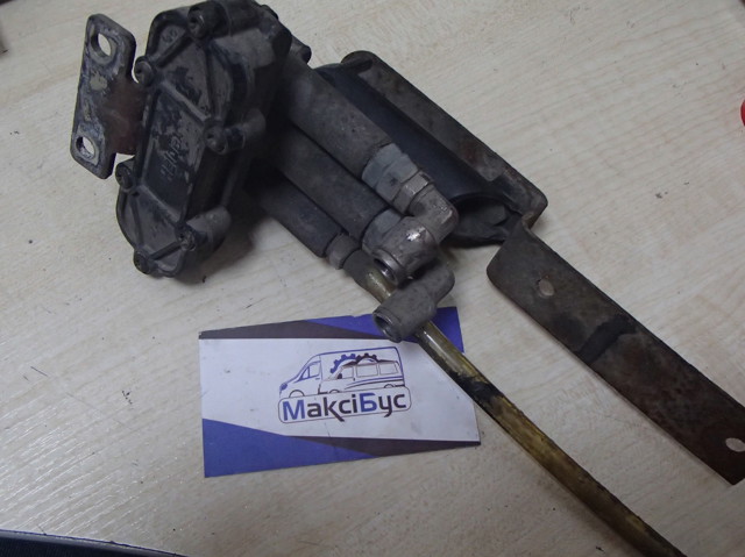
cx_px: 372
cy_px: 278
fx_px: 796
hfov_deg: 50.2
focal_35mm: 37
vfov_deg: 38.6
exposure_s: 1/60
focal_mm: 6.64
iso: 800
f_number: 4.7
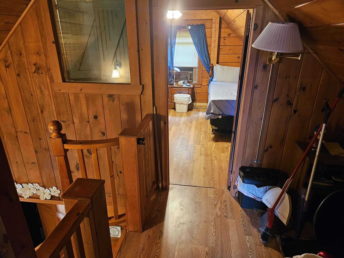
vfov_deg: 58.9
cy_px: 129
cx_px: 172
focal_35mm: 23
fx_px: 229
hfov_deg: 73.9
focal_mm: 5.4
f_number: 1.8
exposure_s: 1/40
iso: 500
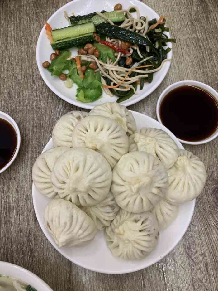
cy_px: 146
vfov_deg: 67.3
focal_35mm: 26
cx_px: 109
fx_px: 218
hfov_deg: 53.1
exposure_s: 1/60.2
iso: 160
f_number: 1.8
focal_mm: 4.25
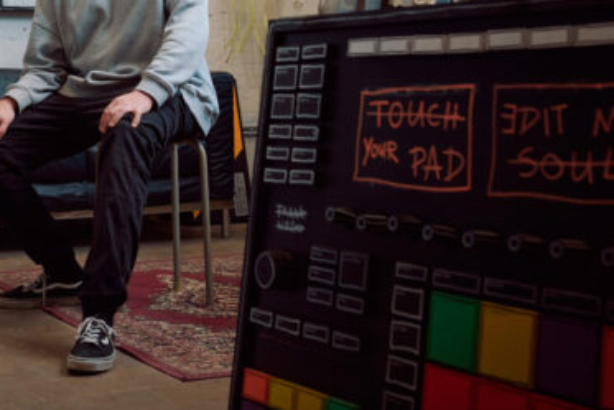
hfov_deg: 27.2
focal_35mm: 72
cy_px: -3
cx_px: 82
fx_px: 1228
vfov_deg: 18.4
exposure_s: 1/200
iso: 1000
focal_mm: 35
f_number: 5.6
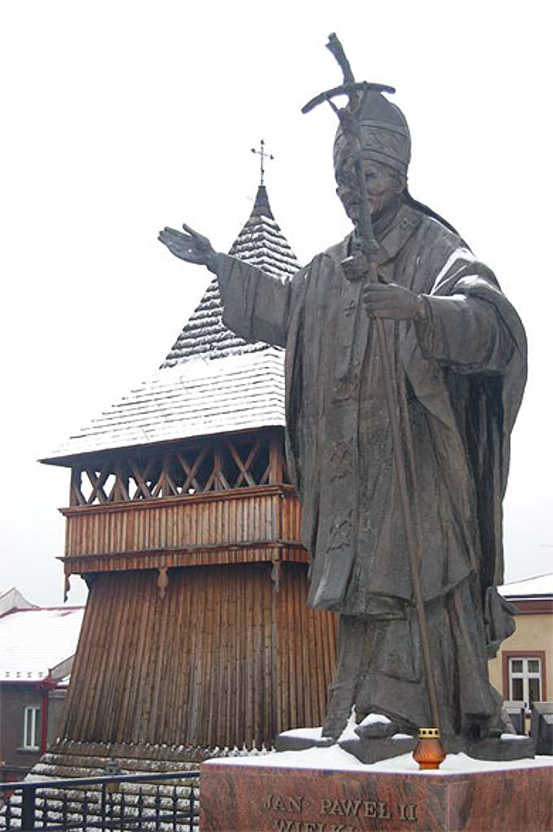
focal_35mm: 57
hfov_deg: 23.7
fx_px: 1316
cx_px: 276
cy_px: 416
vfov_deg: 35.1
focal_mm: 38
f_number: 5
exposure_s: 1/100
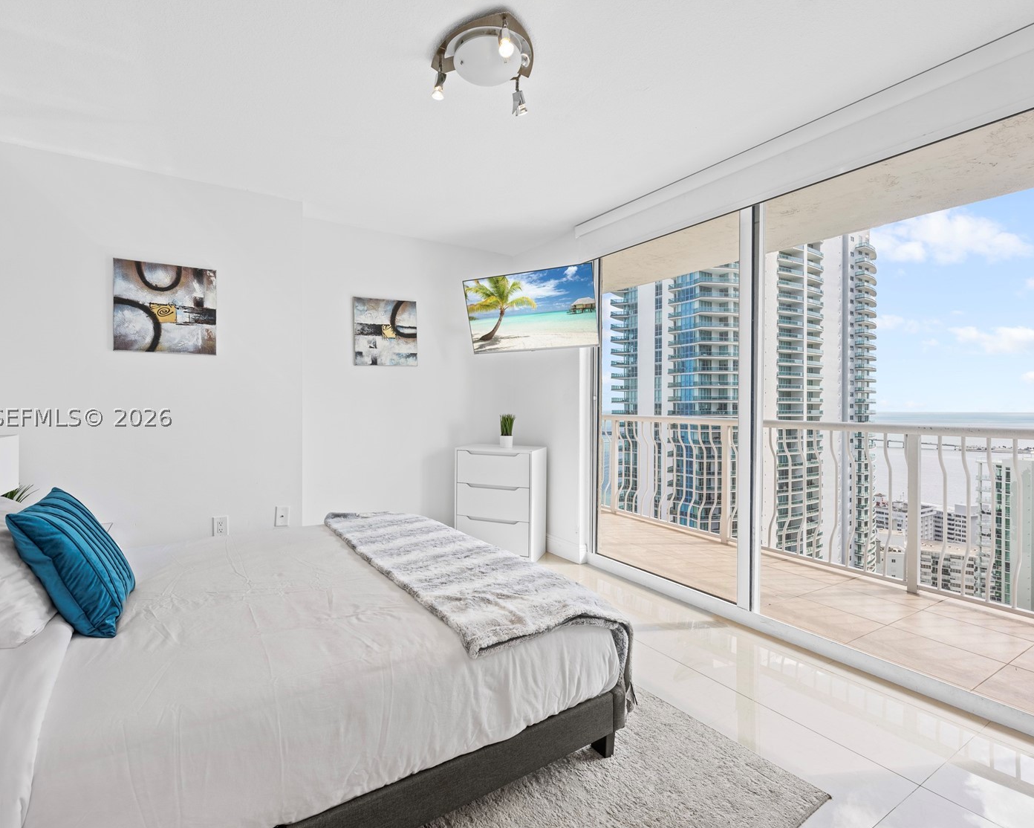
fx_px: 490
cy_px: 416
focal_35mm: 16
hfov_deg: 92.8
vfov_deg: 80.4
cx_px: 463
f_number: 8
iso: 64
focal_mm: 14
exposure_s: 1/5
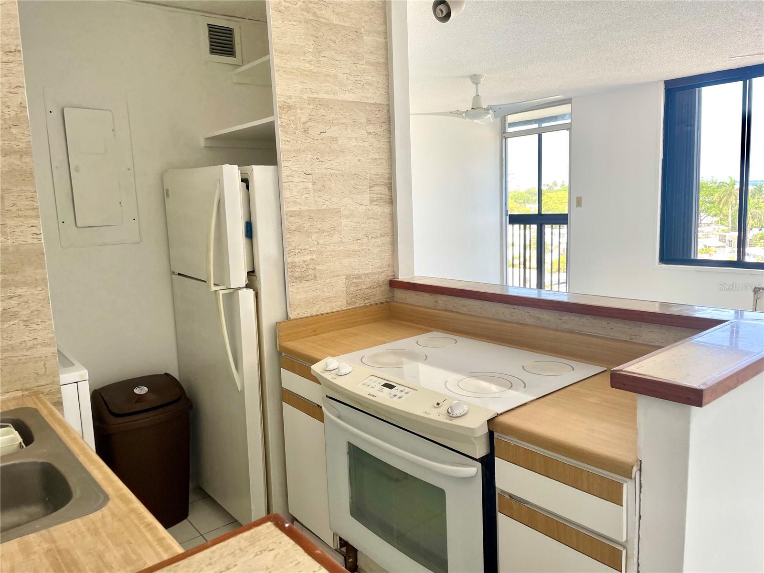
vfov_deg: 53.1
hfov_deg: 67.3
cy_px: 286
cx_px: 382
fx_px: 574
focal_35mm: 26
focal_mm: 4.2
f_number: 1.6
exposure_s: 1/121
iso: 40
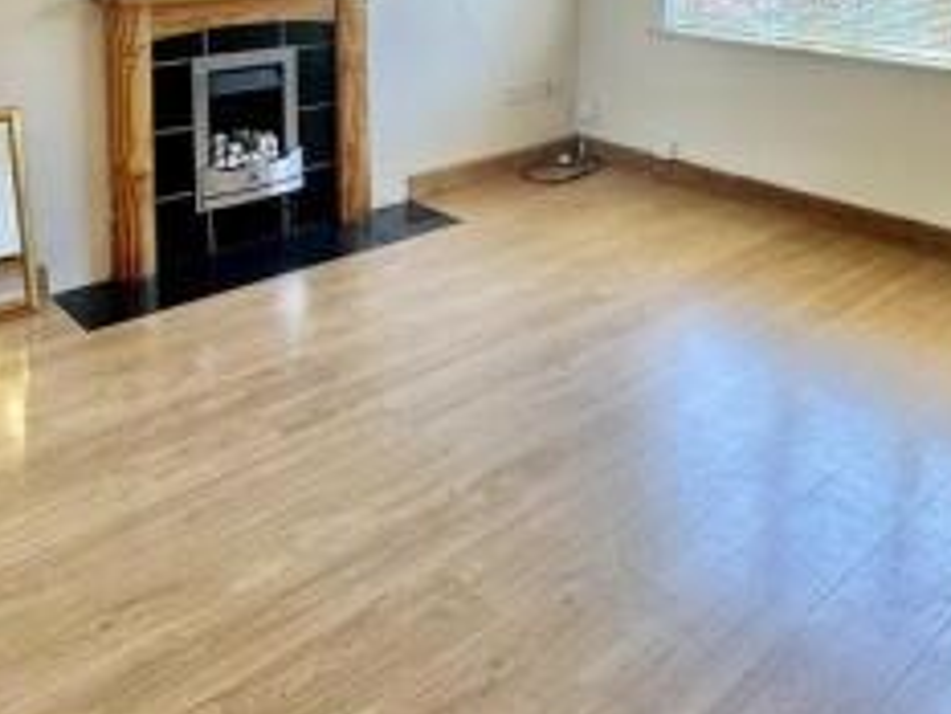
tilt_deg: -7.9
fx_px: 962
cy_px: 22
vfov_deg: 37.1
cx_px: 431
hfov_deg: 52.5
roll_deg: -0.7
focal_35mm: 35
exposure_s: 1/100
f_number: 2.2
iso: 64
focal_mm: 2.22
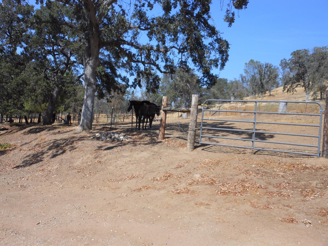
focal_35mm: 28
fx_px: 265
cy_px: 123
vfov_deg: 49.7
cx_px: 164
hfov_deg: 63.5
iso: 80
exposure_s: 1/640
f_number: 3.7
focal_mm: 5
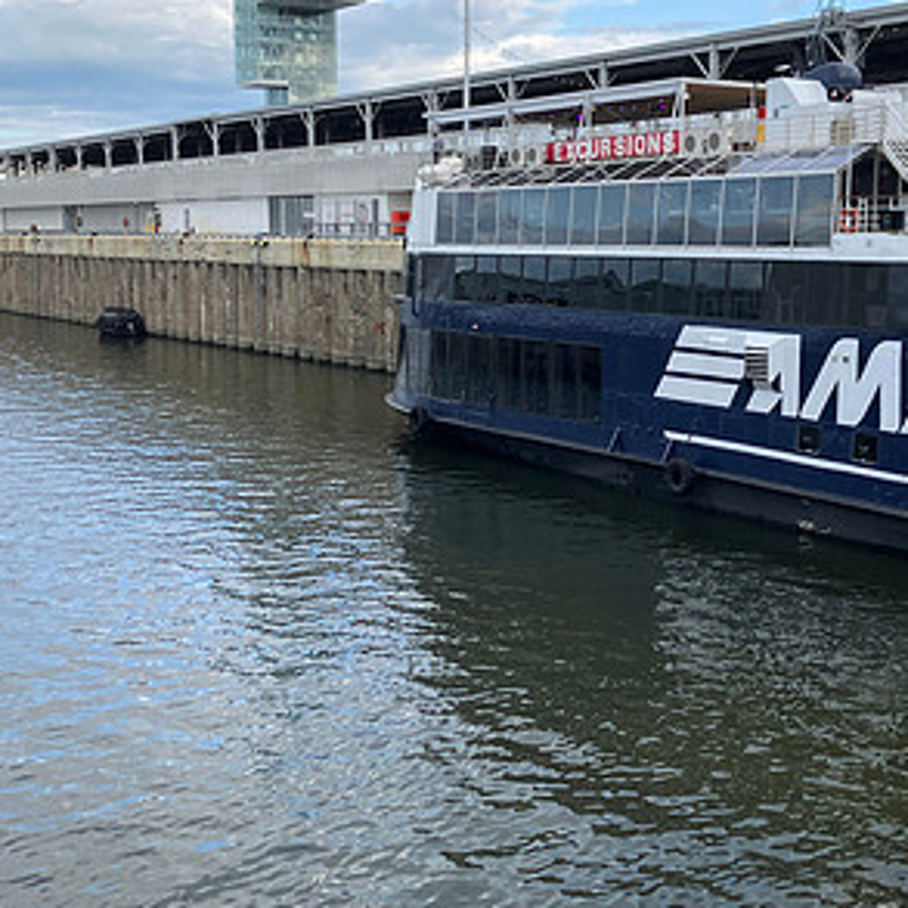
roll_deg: +0.2
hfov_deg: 34.6
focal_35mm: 49
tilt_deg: -5.5
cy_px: 370
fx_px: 1454
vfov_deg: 34.6
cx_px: 530
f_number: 1.8
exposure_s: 1/725
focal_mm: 3.99
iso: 32
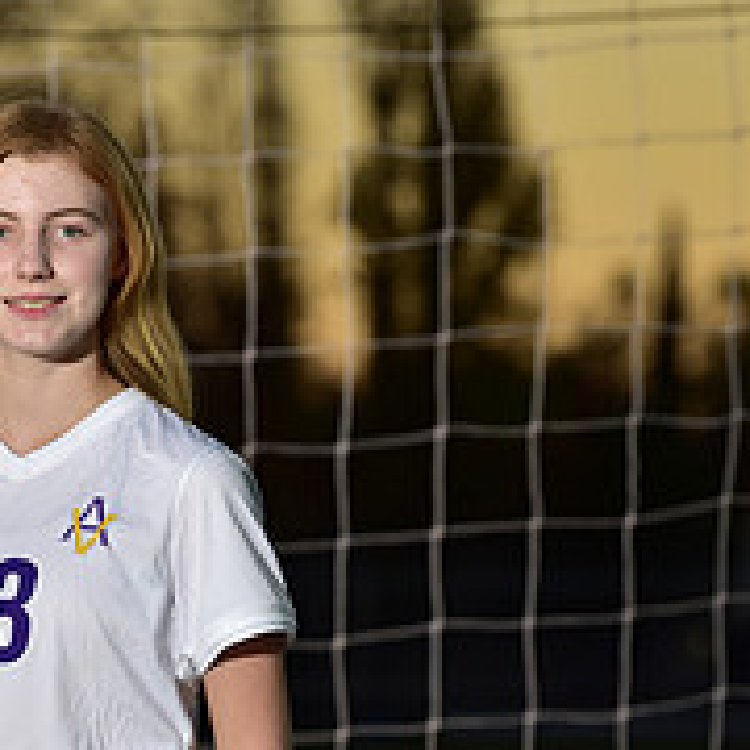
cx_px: 6
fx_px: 10737
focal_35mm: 438
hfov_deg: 4.0
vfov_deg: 4.0
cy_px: 925
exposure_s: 1/250
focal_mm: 160
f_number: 5
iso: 250
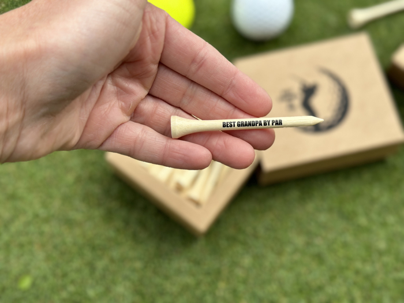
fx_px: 560
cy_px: 152
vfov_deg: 30.3
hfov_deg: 39.7
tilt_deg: -70.6
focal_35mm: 48
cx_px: 202
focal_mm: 6.86
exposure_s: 1/1953
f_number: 1.78
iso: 100
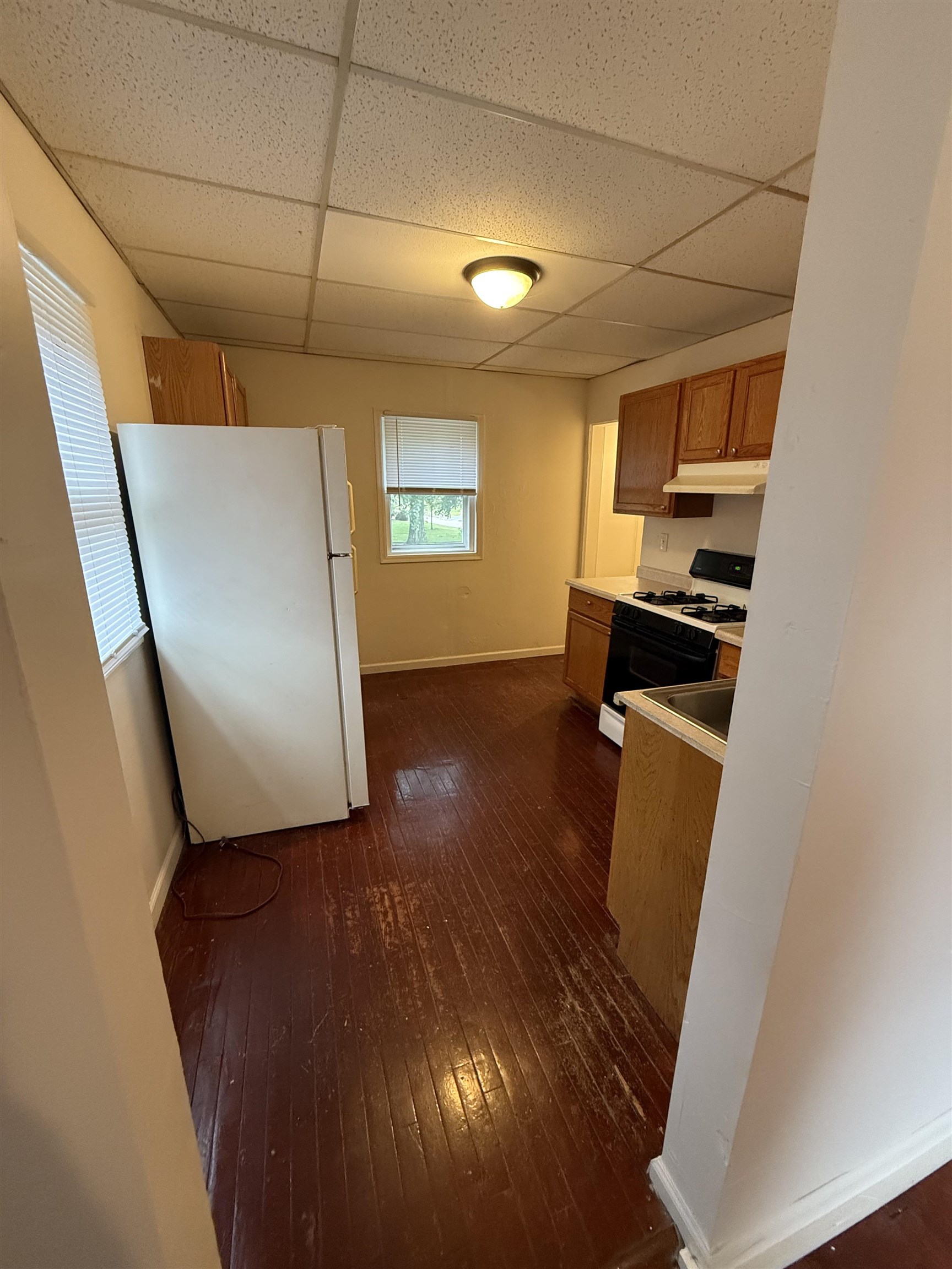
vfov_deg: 102.1
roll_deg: -0.3
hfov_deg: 85.7
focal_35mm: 14
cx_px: 476
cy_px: 634
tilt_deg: -15.2
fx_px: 513
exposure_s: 1/60
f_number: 2.2
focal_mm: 2.22
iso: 640
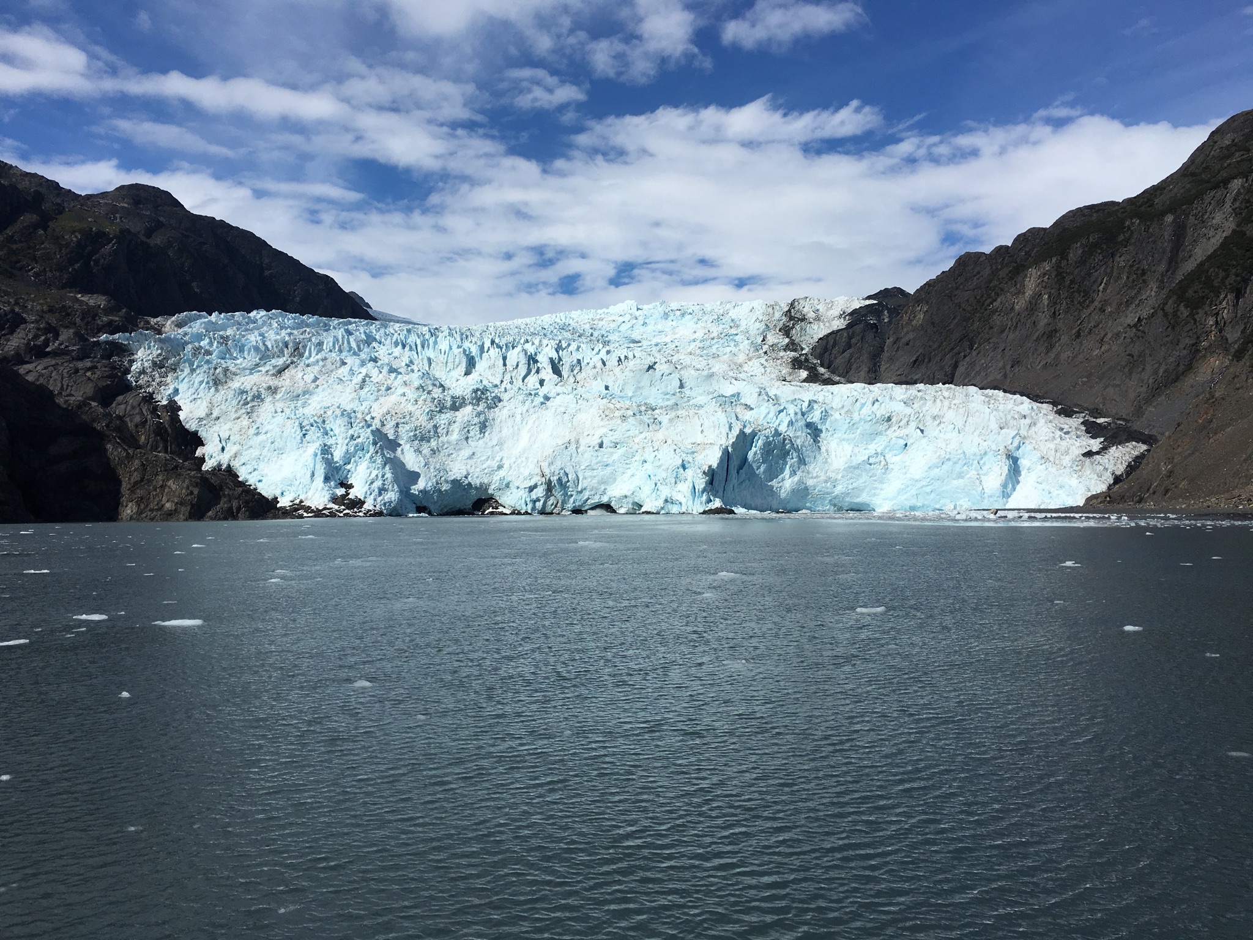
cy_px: 470
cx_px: 626
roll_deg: +1.2
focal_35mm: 29
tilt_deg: +0.1
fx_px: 1050
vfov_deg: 48.2
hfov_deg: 61.7
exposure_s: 1/5495
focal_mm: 4.15
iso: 25
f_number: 2.2
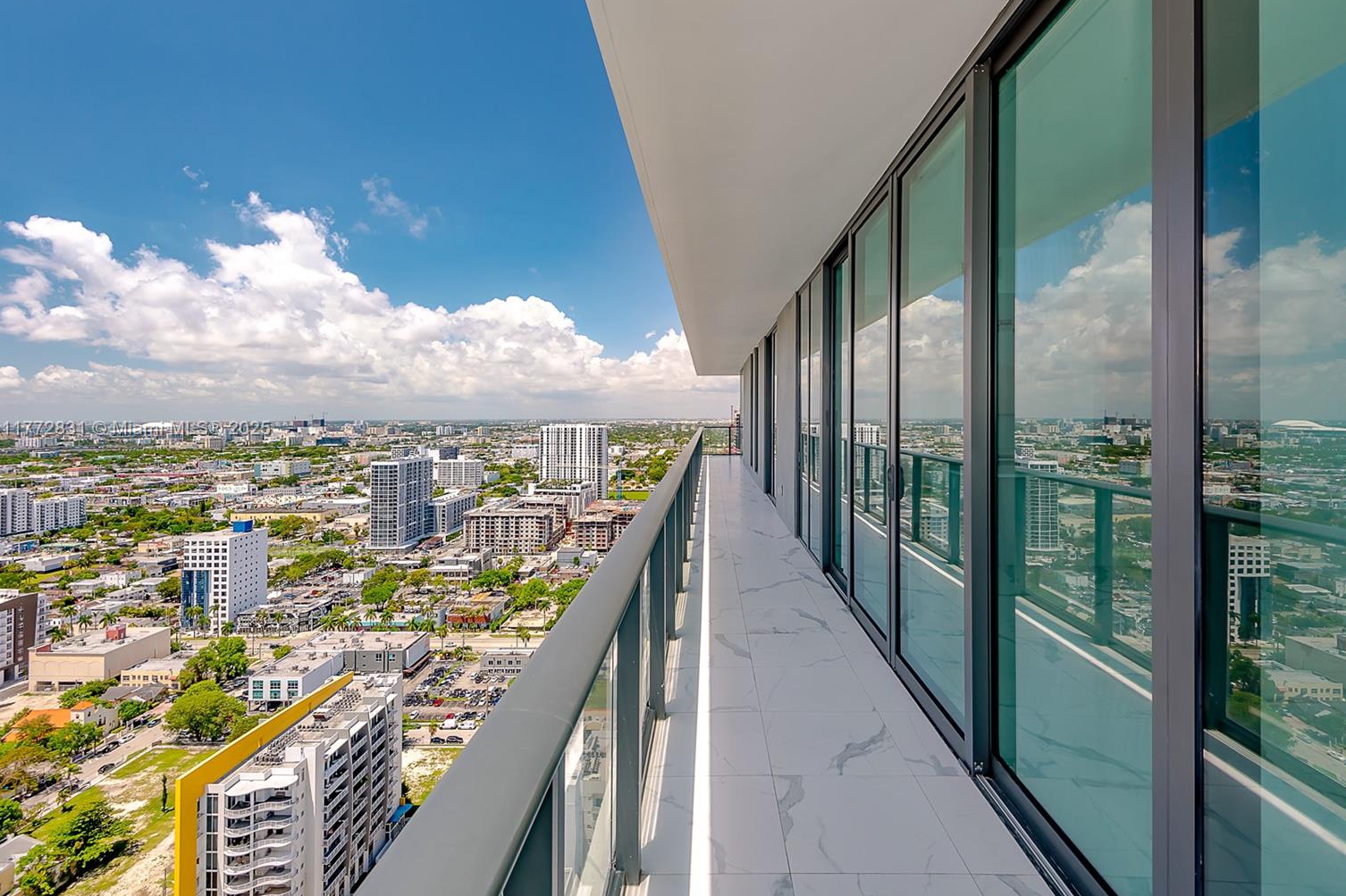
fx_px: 635
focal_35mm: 17
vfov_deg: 70.4
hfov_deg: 93.2
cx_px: 700
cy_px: 430
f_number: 8
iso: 200
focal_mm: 16
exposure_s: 1/250
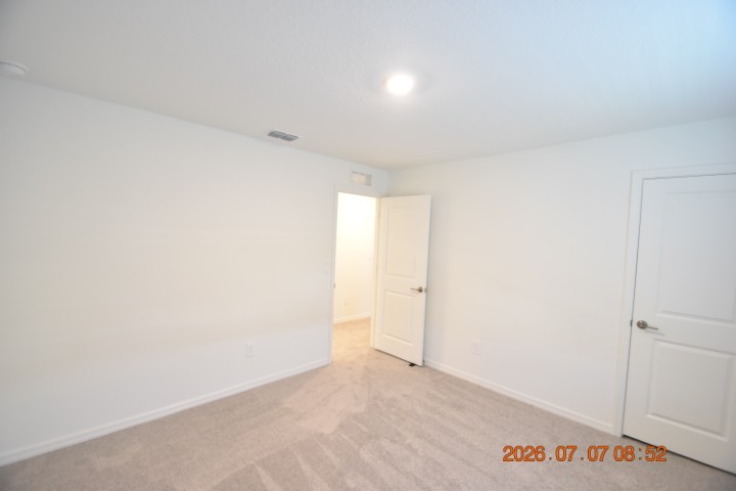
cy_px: 246
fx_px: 307
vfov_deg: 77.3
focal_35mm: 15
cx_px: 368
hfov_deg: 100.4
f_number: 3.5
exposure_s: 1/30
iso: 800
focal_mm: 10
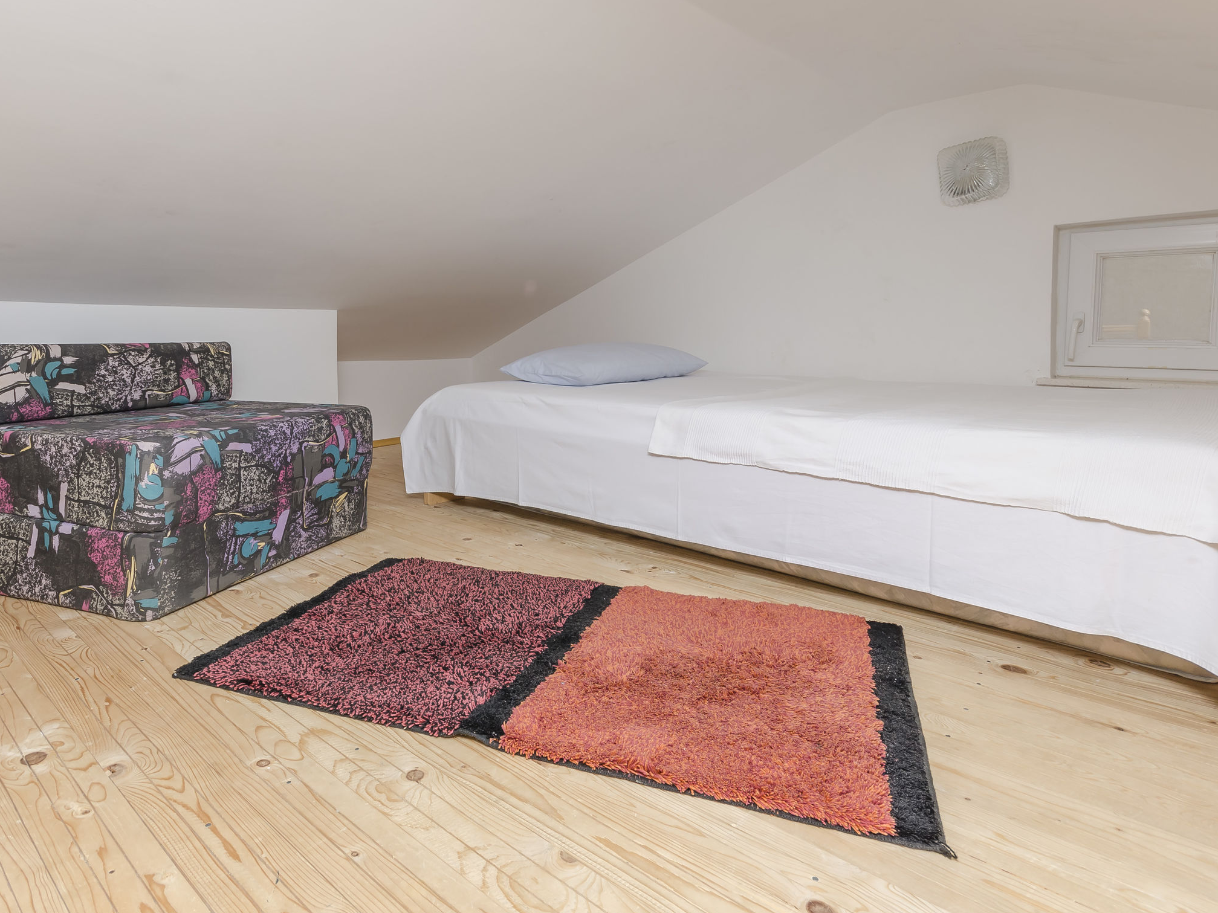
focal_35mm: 20
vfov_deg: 65.3
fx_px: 704
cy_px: 365
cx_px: 534
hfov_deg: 81.4
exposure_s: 1/125
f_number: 8
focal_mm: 10
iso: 100
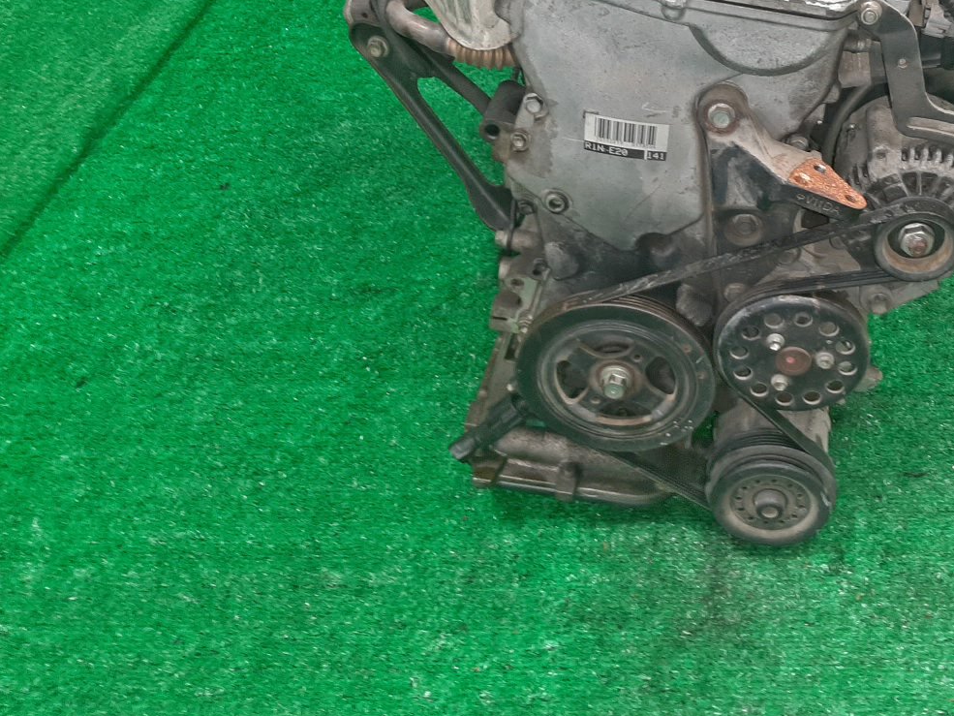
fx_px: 1047
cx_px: 696
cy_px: 212
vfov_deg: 37.1
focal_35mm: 38
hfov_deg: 47.4
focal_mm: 3.93
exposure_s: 1/50
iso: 173
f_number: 1.7
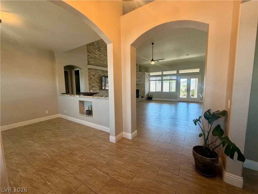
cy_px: 97
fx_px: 104
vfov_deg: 85.7
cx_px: 129
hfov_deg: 102.1
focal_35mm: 14
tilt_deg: -4.7
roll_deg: +1.0
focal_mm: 2.22
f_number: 2.2
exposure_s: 1/120
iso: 100
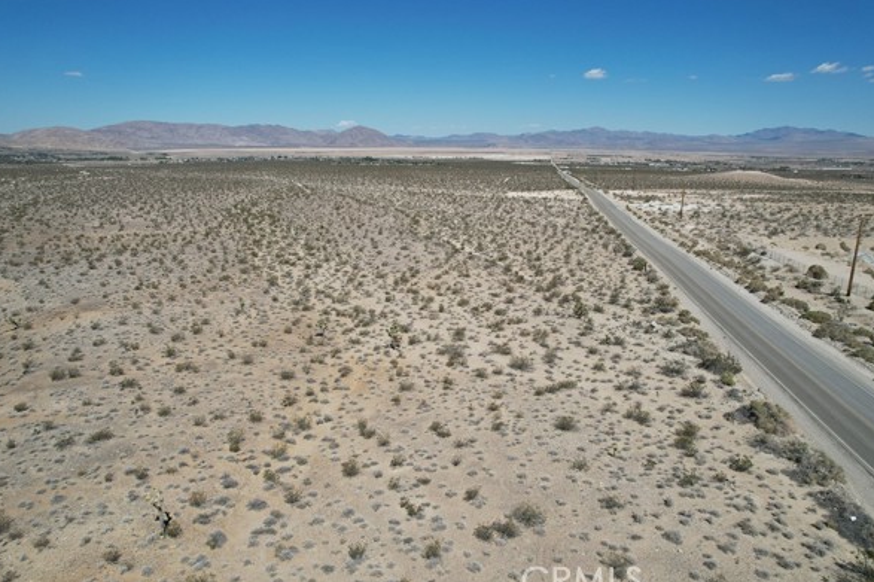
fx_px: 582
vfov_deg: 53.1
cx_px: 436
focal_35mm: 24
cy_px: 284
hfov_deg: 73.8
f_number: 2.8
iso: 100
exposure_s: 1/3200
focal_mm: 8.38
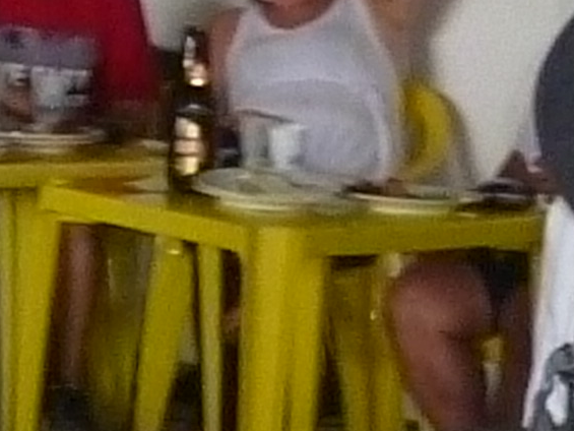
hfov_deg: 9.7
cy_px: -82
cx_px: 118
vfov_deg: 7.3
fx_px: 3367
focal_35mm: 203
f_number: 4.4
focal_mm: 10
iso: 2000
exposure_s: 1/125
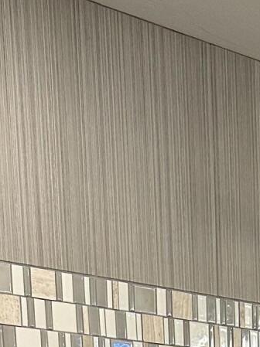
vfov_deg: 14.5
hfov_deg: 13.7
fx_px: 1073
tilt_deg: -8.2
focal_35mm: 107
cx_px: 245
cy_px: 734
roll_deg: +1.6
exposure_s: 1/120
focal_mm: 6.86
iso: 160
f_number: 1.78
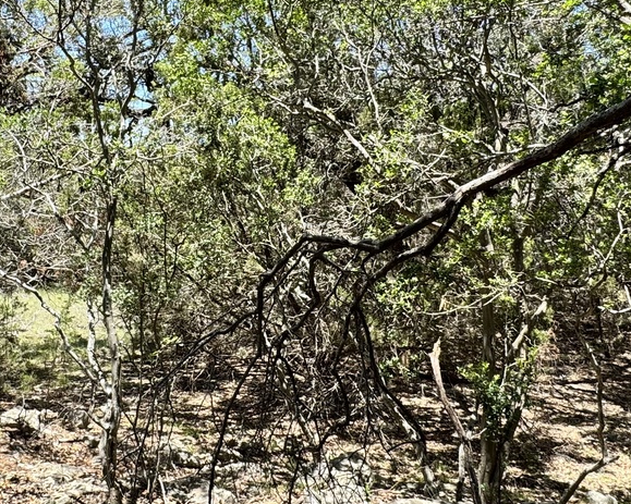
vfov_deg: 43.2
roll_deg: +0.4
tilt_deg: -3.8
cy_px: 214
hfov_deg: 51.8
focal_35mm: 34
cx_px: 208
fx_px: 635
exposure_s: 1/443
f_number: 2.2
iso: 40
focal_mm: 2.22
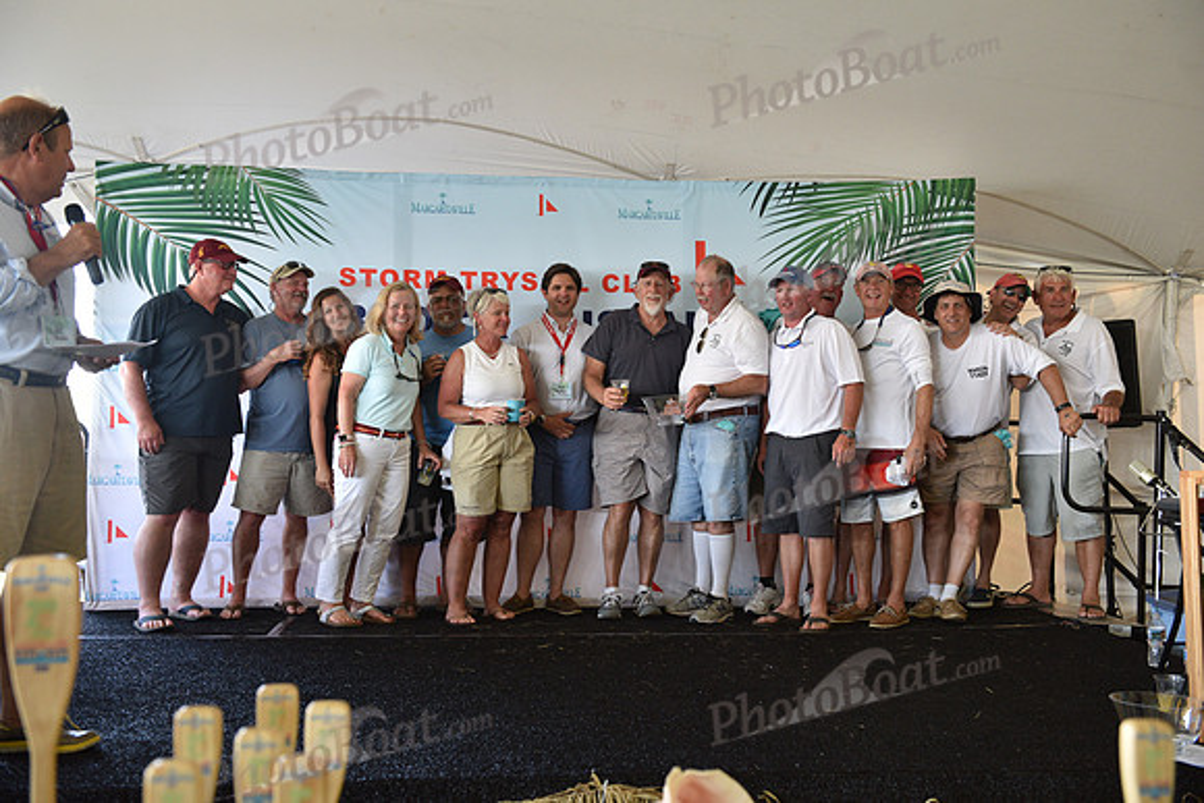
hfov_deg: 50.7
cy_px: 402
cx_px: 602
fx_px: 1271
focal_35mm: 38
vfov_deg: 35.1
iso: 800
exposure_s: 1/160
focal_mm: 38
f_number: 4
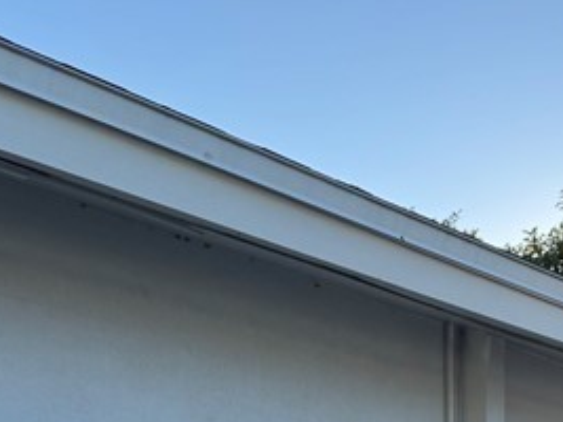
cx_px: 527
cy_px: 591
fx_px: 1496
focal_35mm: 92
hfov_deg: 20.8
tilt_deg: +2.8
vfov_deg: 15.1
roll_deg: +2.0
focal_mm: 6.76
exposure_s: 1/2710
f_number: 1.78
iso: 80
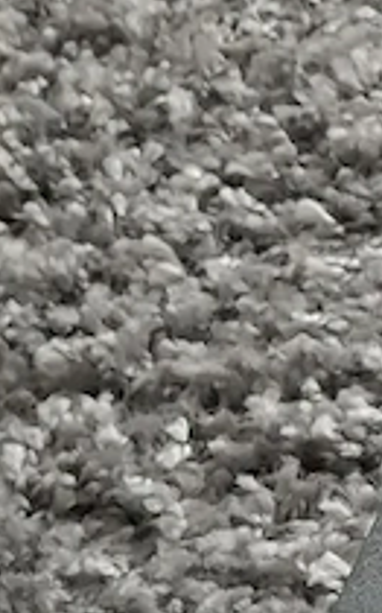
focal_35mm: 155
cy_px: 441
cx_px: 1420
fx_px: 2585
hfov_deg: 6.9
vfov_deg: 13.5
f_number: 1.8
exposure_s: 1/25
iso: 640
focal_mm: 5.54
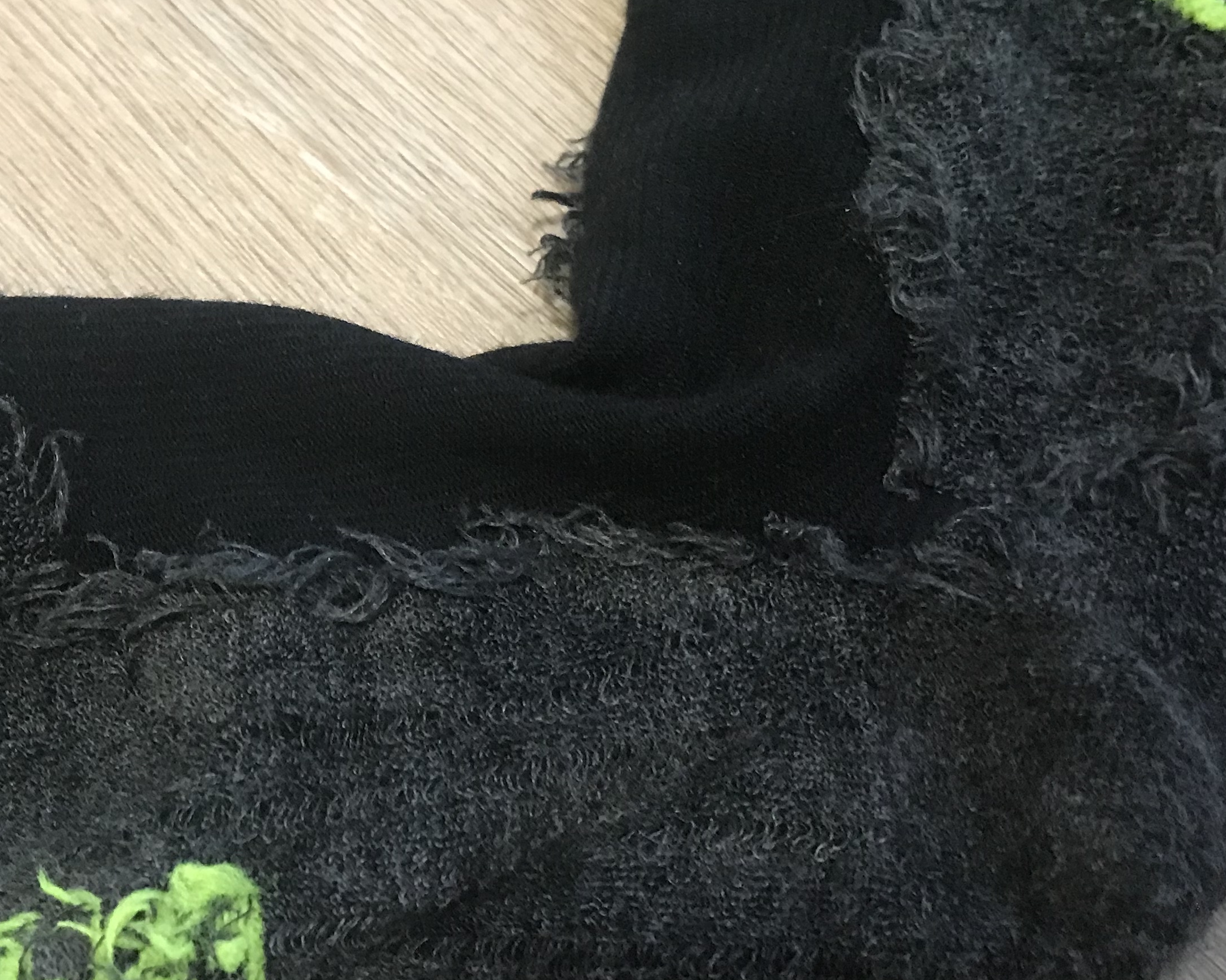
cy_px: 453
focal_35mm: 51
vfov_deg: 29.7
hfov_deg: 36.1
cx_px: 370
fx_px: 1851
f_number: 1.8
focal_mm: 3.99
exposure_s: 1/14
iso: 100
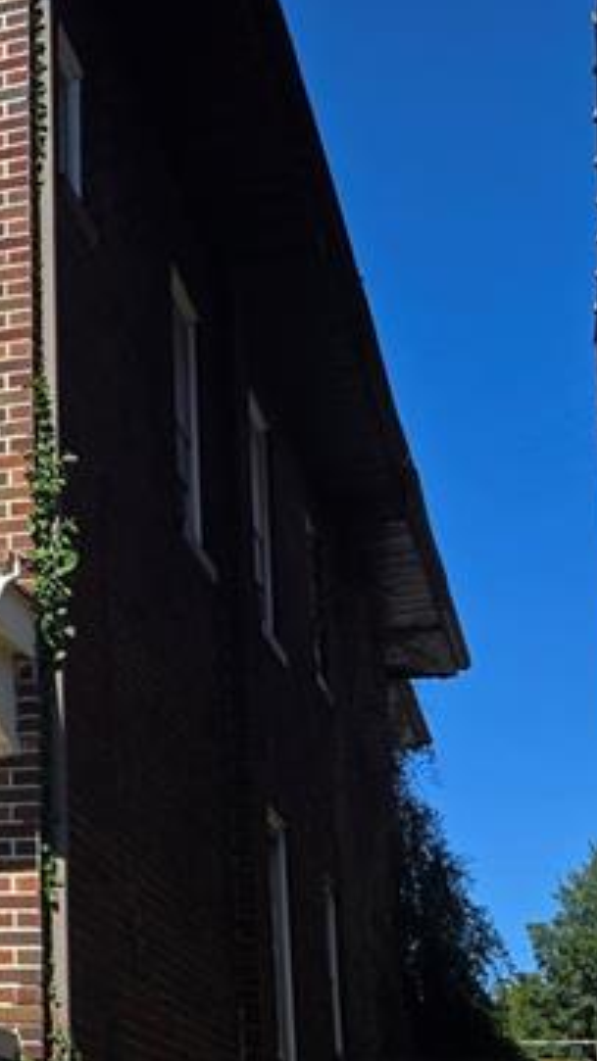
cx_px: -353
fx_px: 1999
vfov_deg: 29.6
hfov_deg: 15.4
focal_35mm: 71
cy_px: 691
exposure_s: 1/2032
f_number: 1.8
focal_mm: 5.4
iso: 25
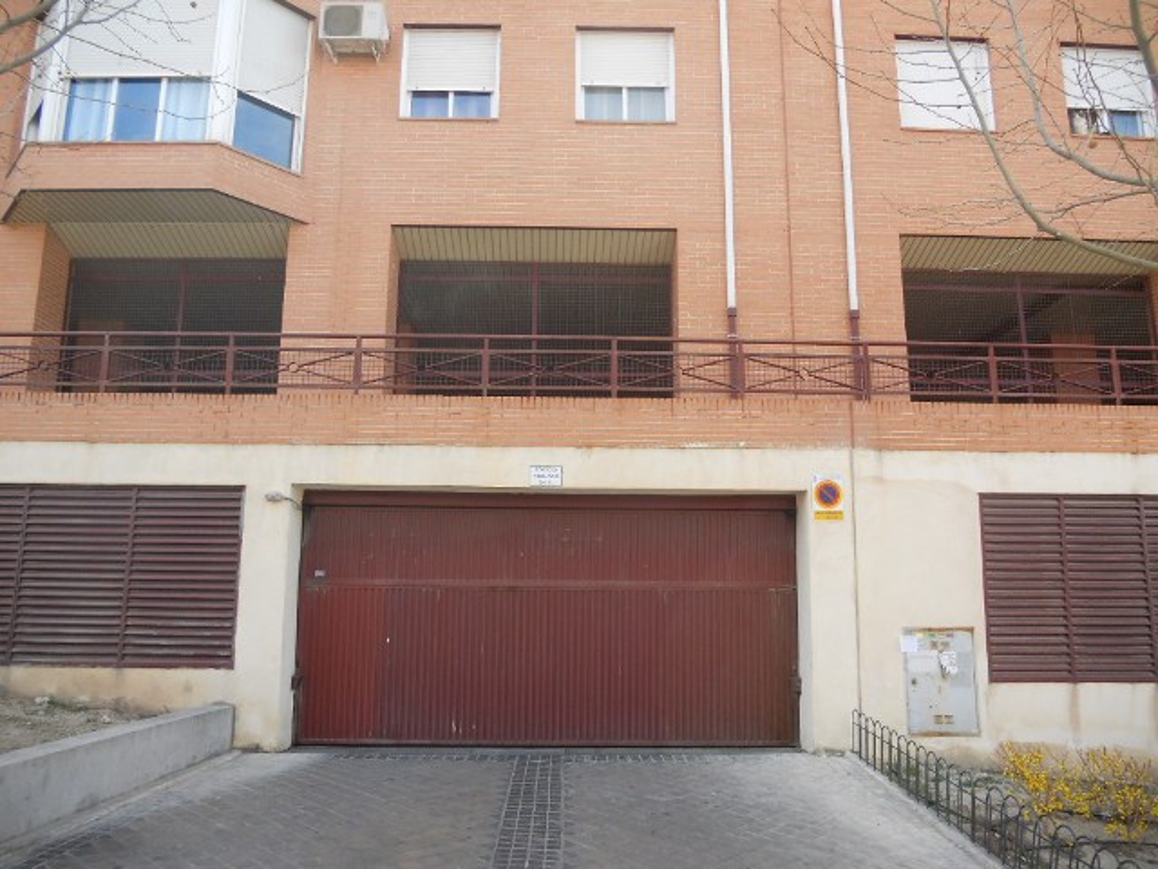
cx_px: 579
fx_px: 903
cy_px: 434
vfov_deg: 51.4
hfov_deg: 65.3
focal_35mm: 27
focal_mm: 4.9
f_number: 3.2
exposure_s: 1/250
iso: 80
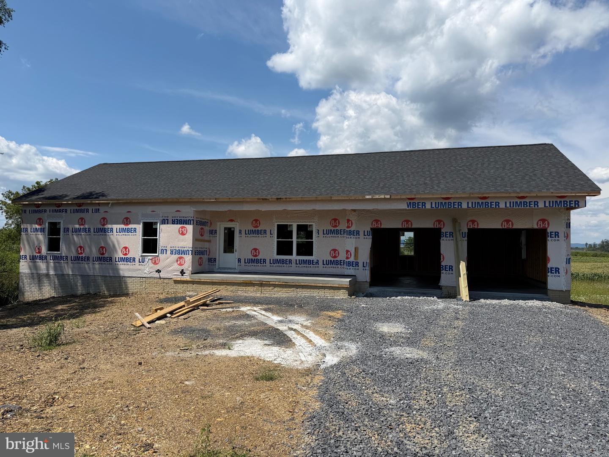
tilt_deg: +2.3
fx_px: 422
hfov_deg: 71.6
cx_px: 304
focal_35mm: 24
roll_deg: -0.7
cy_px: 228
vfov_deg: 56.8
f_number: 1.78
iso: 80
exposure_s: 1/6711
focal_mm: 6.76
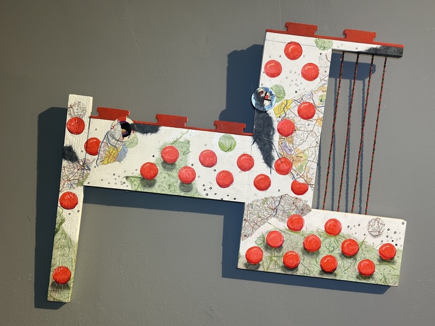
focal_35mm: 48
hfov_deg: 39.7
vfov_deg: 30.3
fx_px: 603
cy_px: 163
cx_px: 218
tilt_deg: +0.2
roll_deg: +1.3
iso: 80
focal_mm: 6.86
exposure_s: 1/60
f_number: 1.78
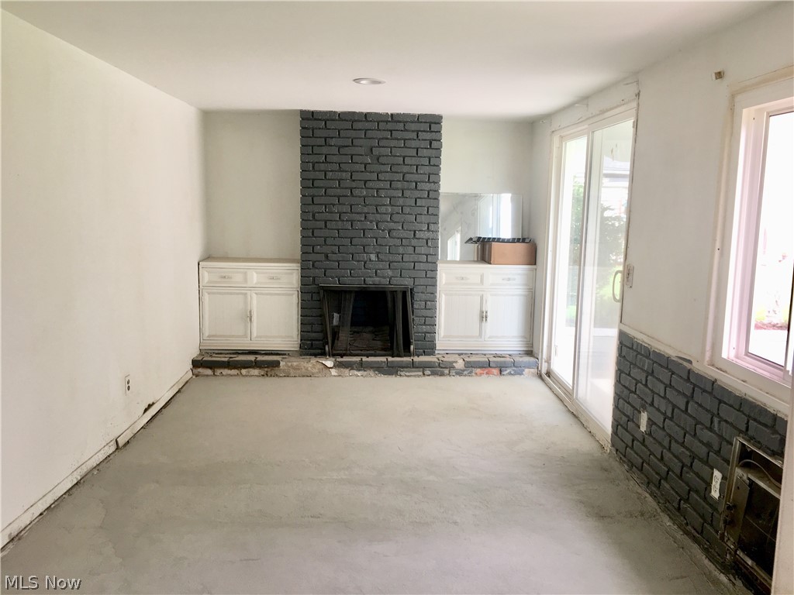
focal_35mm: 29
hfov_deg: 61.7
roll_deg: -0.8
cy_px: 298
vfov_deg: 48.2
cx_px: 397
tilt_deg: -7.6
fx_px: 665
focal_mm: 4.15
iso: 32
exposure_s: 1/40
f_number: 2.2
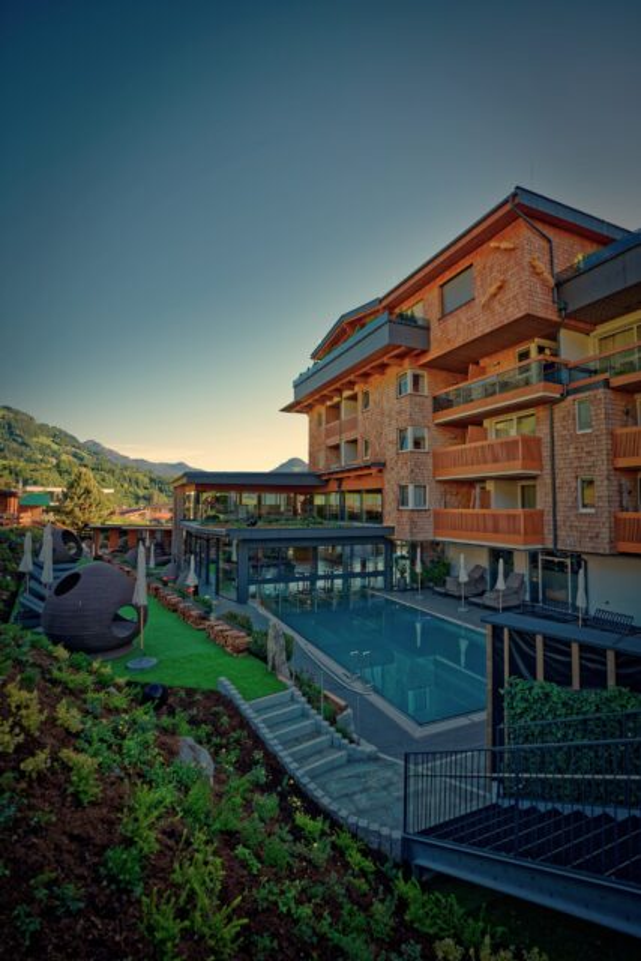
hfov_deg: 73.8
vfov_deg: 96.7
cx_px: 320
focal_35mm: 16
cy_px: 480
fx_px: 427
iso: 250
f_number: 2.8
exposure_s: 1/1250
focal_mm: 16
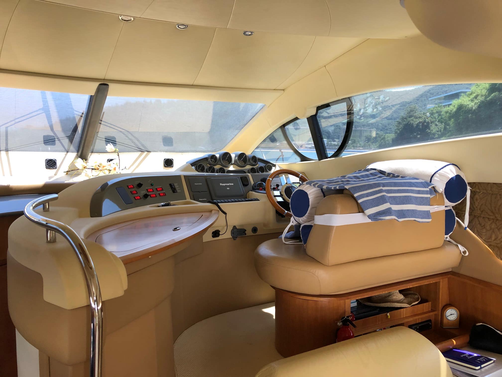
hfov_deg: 63.4
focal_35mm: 28
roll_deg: -1.1
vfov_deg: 49.7
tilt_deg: -6.0
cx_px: 251
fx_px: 406
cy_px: 188
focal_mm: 3.99
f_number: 1.8
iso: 20
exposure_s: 1/30
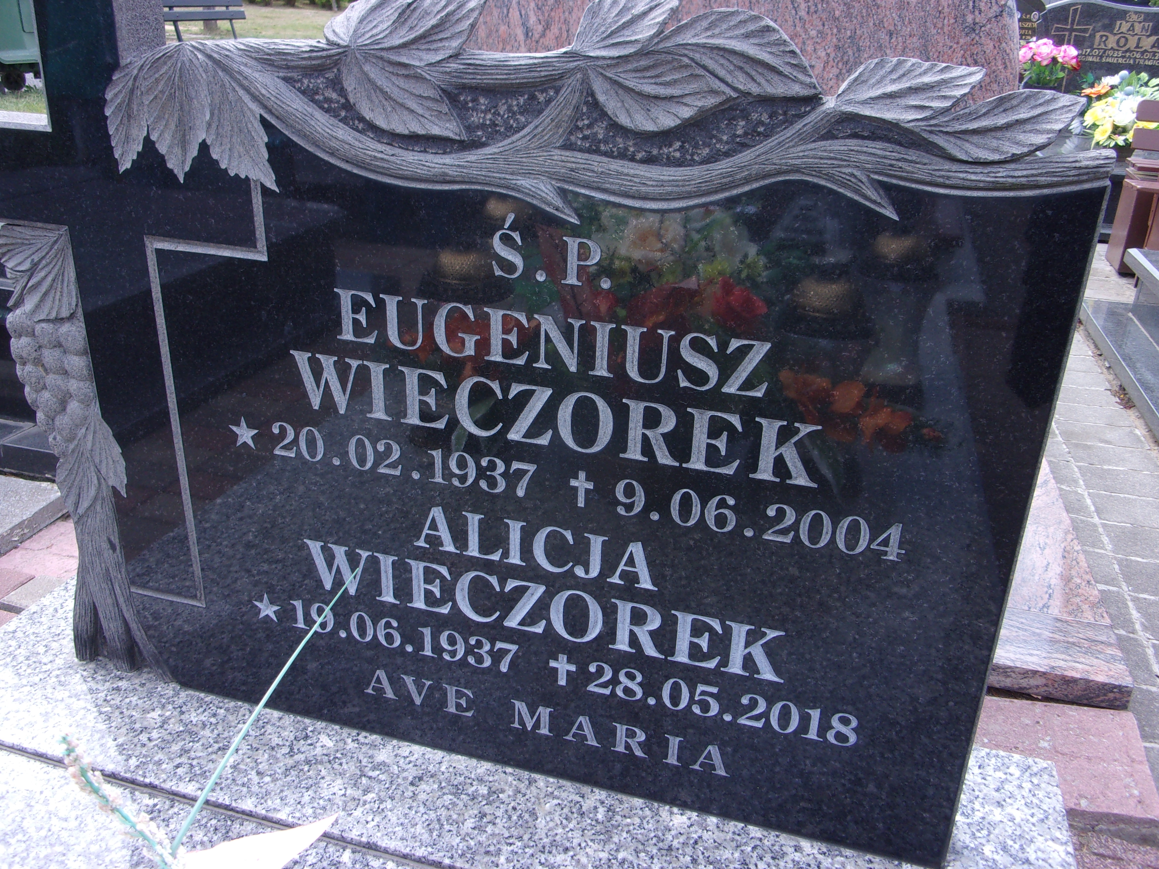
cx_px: 580
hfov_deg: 63.4
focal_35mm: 28
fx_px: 937
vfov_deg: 49.7
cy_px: 434
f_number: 3.9
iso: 80
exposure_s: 1/170
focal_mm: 5.1
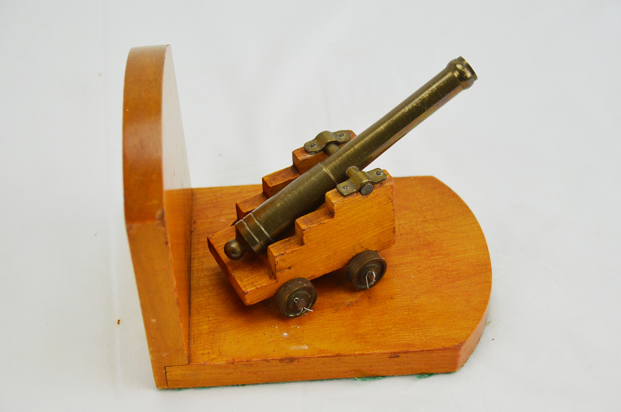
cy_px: 206
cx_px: 310
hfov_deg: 23.4
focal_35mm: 87
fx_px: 1498
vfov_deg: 15.6
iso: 560
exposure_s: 1/250
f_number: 5
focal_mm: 58
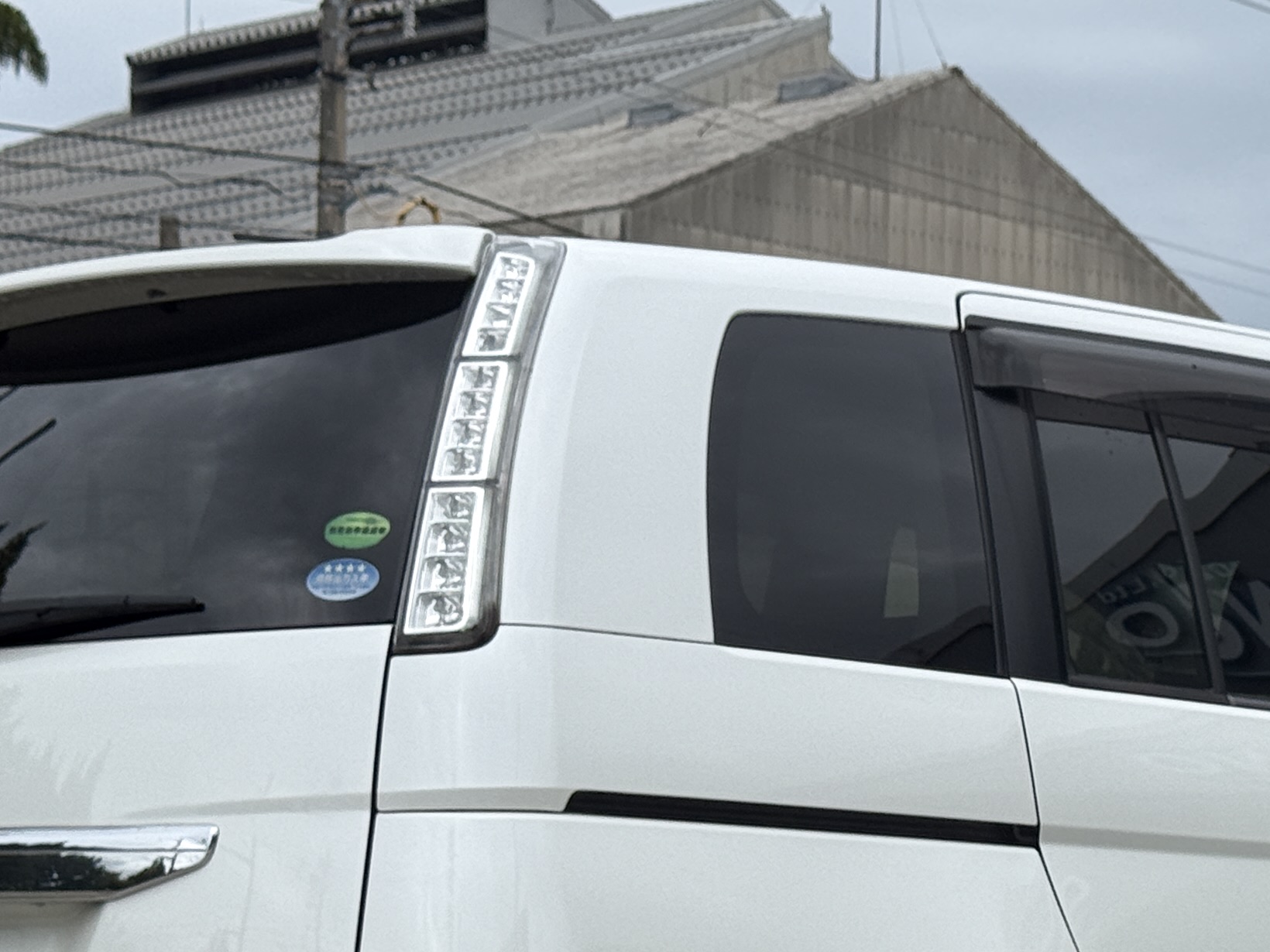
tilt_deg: +2.4
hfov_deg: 16.6
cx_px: 966
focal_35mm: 118
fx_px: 4329
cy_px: 836
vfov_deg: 12.5
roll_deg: -1.0
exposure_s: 1/3378
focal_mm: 6.76
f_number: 1.78
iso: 64
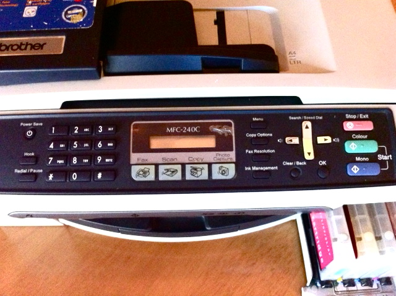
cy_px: 148
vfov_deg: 40.6
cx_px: 198
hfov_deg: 52.7
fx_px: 400
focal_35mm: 35
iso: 1000
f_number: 2.8
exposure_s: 1/15
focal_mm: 3.85
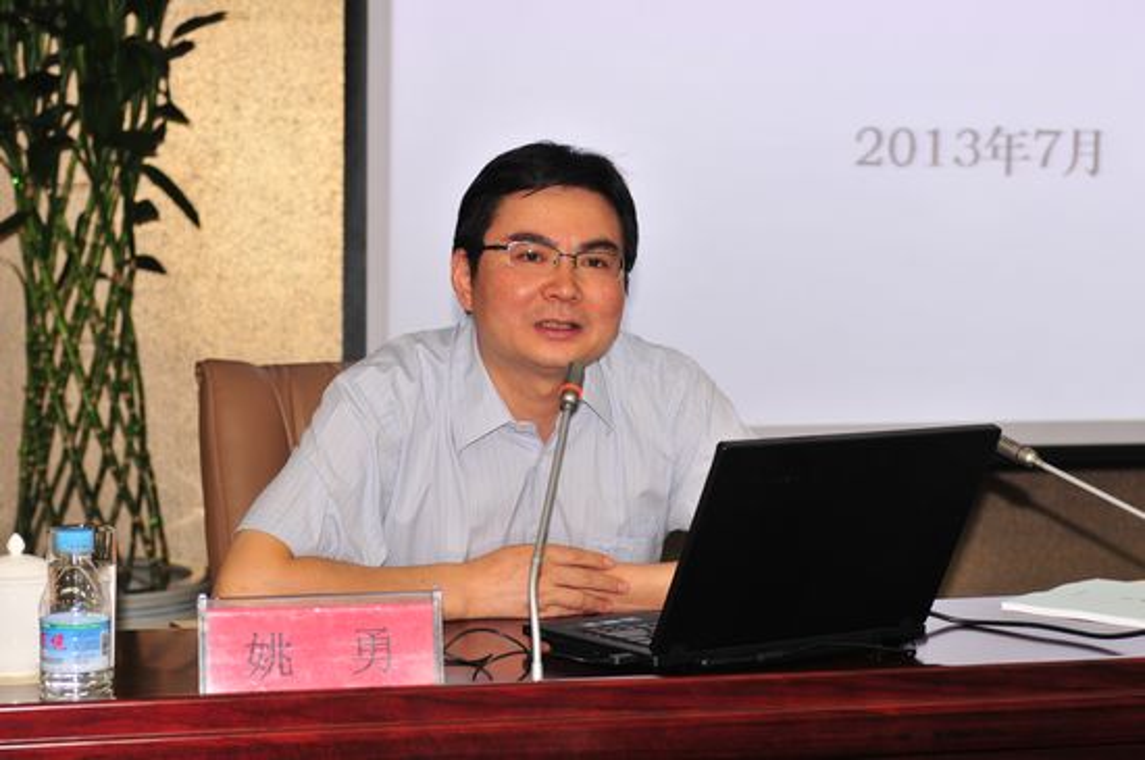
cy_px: 380
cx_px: 572
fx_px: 2477
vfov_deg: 17.4
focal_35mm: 78
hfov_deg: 26.0
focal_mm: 52
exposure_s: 1/60
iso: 400
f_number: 4
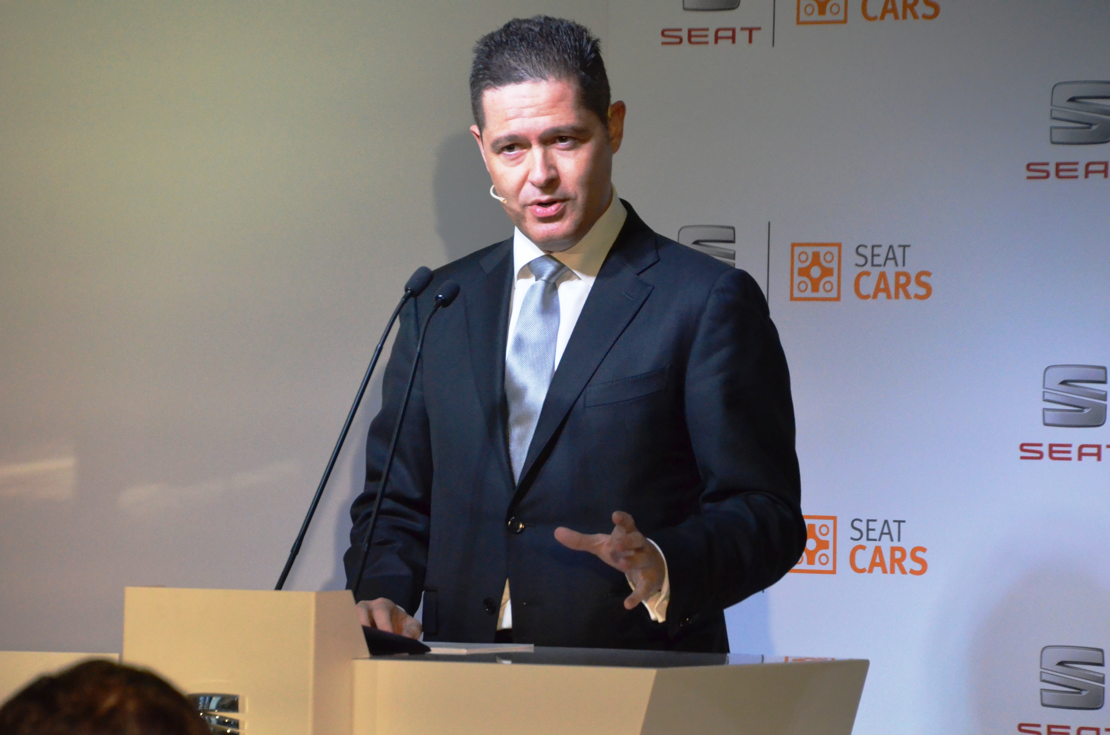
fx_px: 10154
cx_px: 555
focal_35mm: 330
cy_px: 368
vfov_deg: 4.1
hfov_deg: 6.3
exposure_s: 1/400
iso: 3200
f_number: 6.3
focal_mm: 220
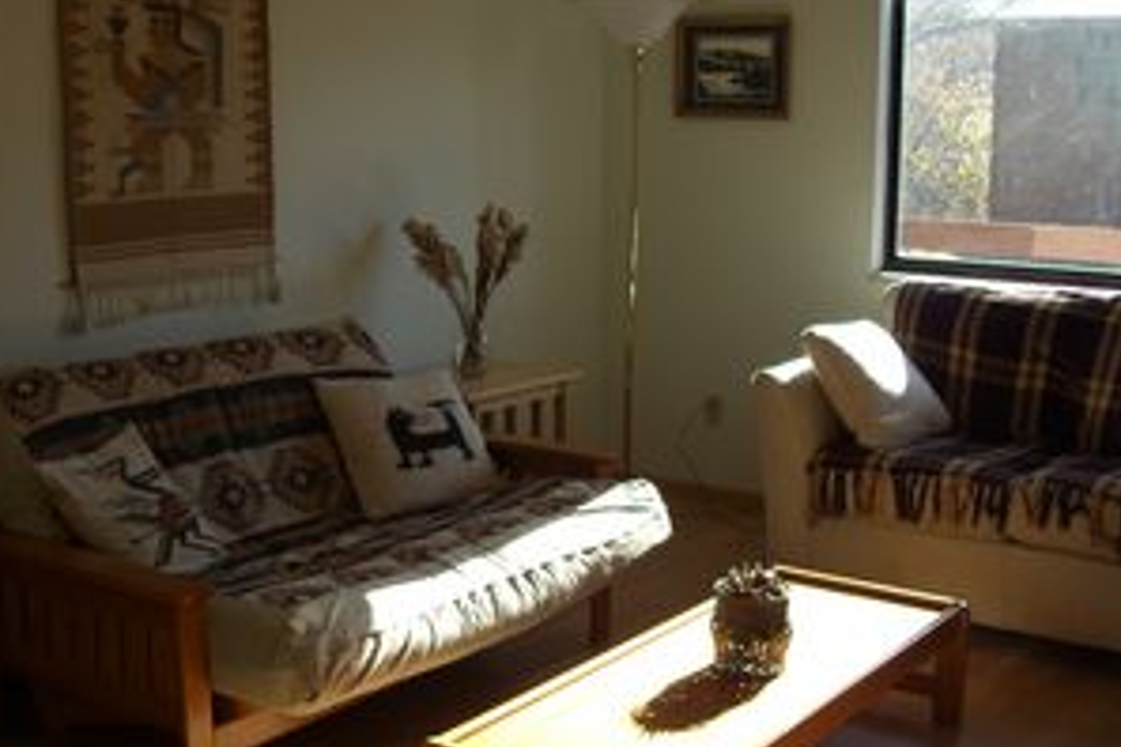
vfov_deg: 27.4
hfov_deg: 40.3
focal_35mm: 49
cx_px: 577
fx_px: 1526
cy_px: 456
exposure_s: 1/160
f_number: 2.8
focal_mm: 7.9
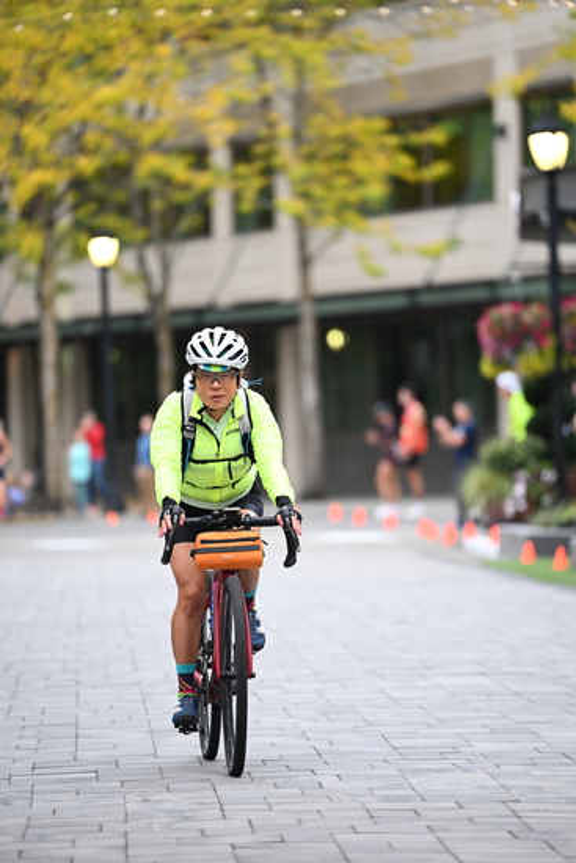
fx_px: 4797
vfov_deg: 10.3
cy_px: 432
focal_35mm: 200
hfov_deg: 6.9
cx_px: 288
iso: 1600
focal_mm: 200
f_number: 2.8
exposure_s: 1/800
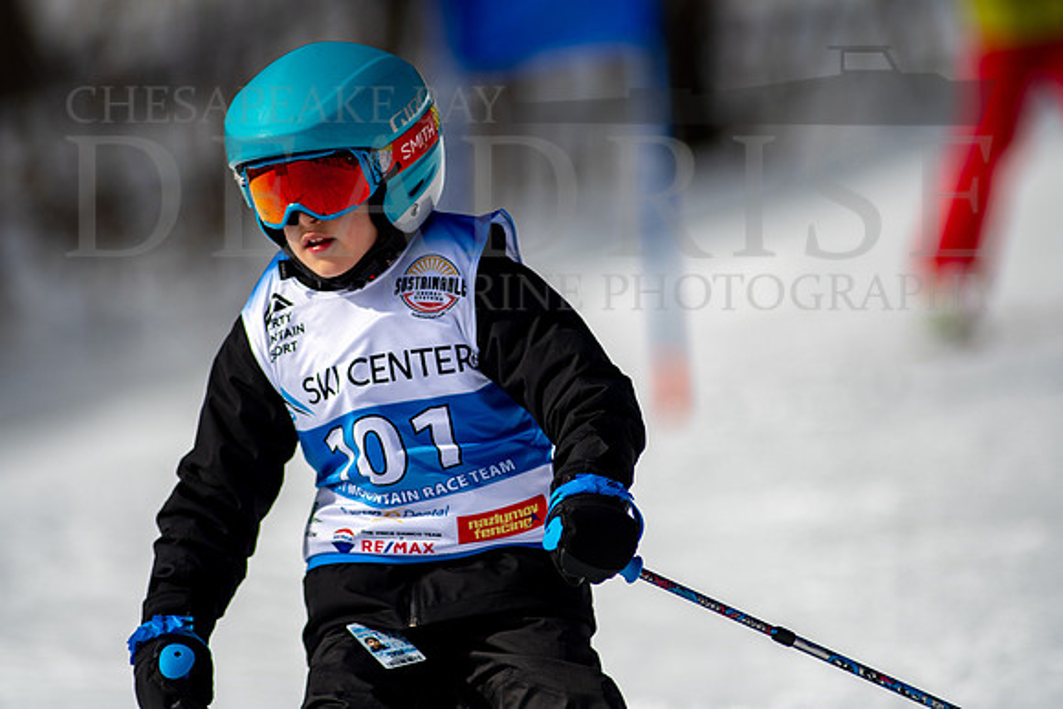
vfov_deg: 3.1
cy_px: 354
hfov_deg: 4.6
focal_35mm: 450
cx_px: 532
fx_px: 13290
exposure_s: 1/6400
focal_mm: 300
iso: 100
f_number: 2.8
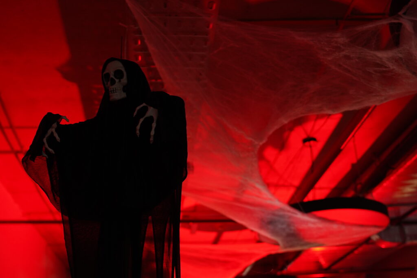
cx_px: 208
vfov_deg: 31.9
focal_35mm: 42
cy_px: 139
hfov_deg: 46.4
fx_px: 487
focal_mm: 28
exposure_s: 1/100
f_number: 2.8
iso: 2000
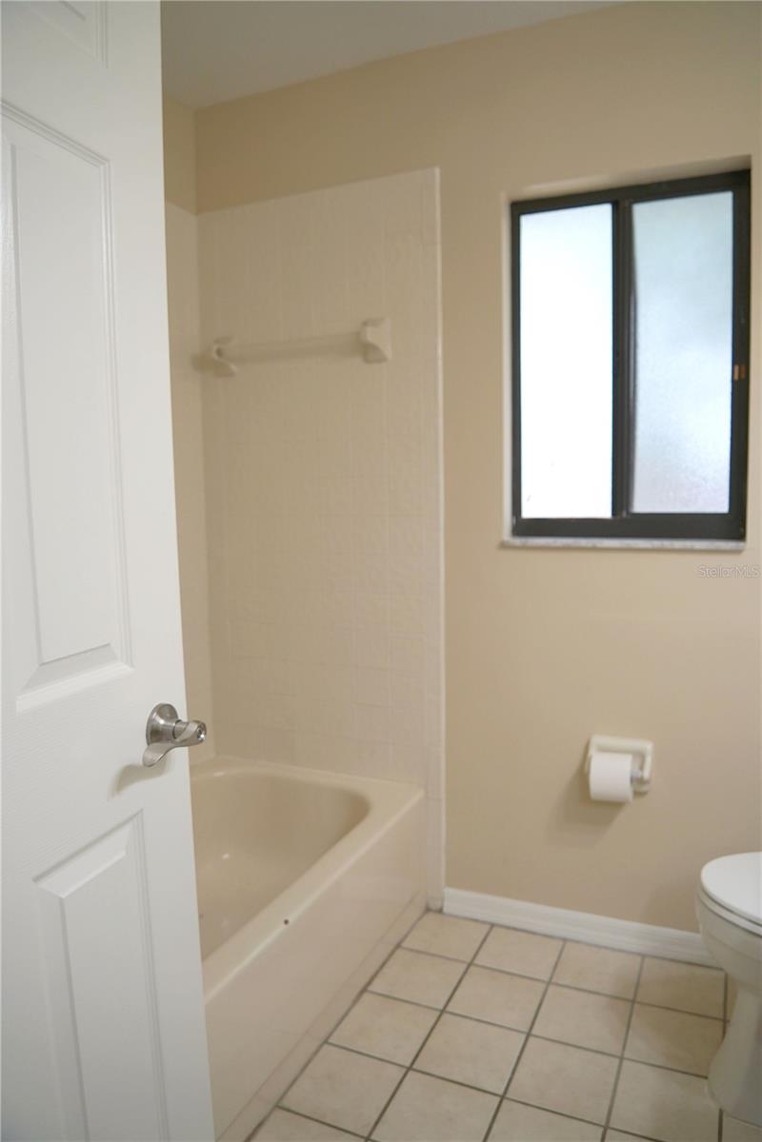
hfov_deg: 47.9
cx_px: 381
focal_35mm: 27
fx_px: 857
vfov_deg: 67.4
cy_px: 571
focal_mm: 27
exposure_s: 1/160
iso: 640
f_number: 4
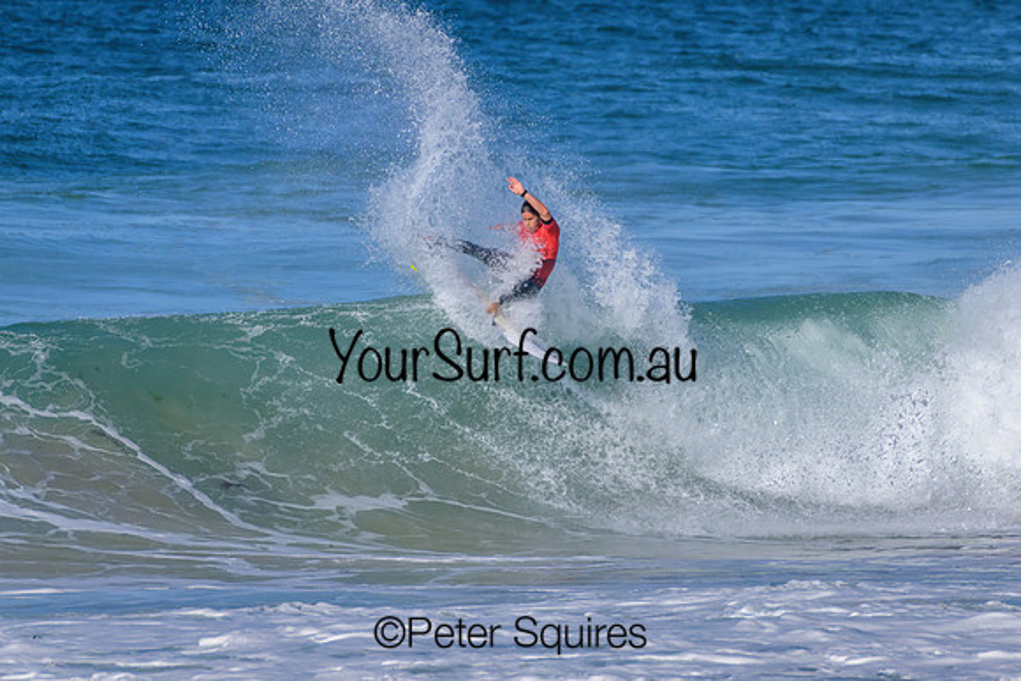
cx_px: 510
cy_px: 340
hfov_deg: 2.1
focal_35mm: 1000
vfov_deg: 1.4
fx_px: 28366
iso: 1100
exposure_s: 1/3200
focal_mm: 1000
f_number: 11
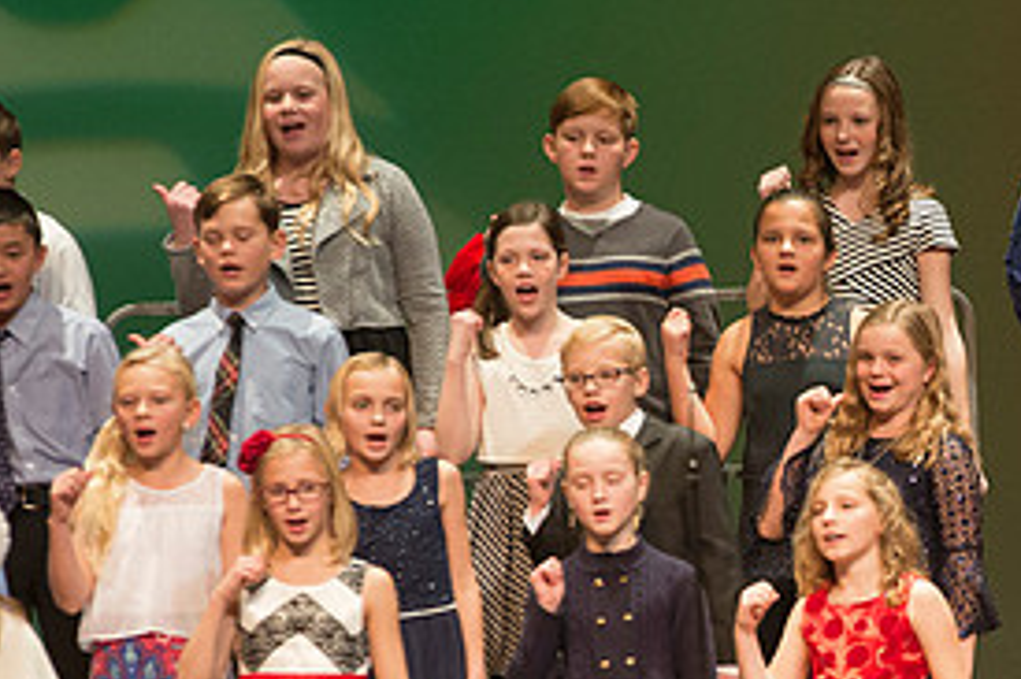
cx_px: 950
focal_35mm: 422
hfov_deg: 4.9
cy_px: 596
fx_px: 11961
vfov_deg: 3.3
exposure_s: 1/200
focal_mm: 200
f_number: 2.8
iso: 2500
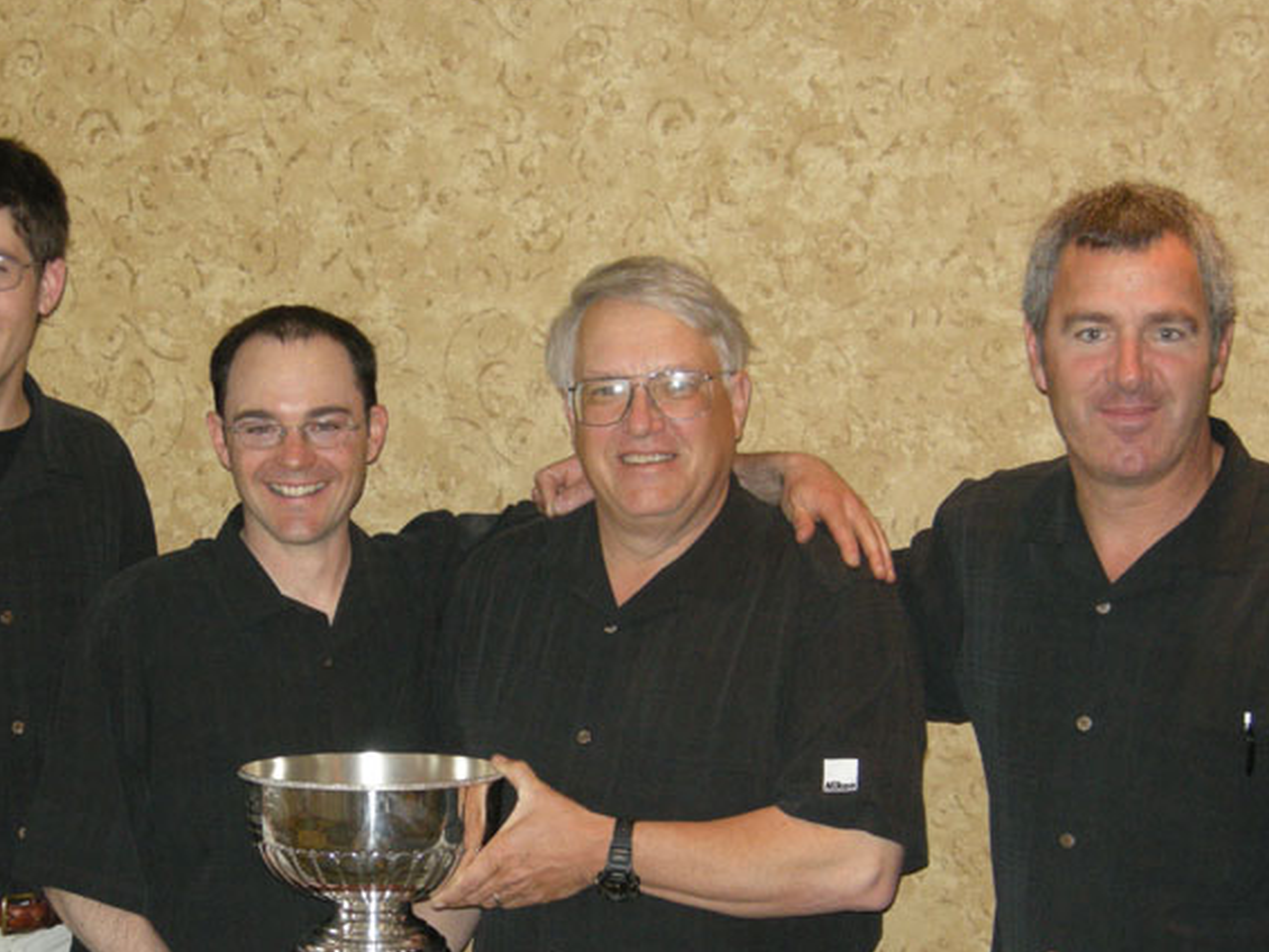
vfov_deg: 17.3
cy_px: 624
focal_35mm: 85
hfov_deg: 23.0
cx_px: 514
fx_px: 3117
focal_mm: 12.9
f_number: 3.5
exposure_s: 1/60
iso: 253
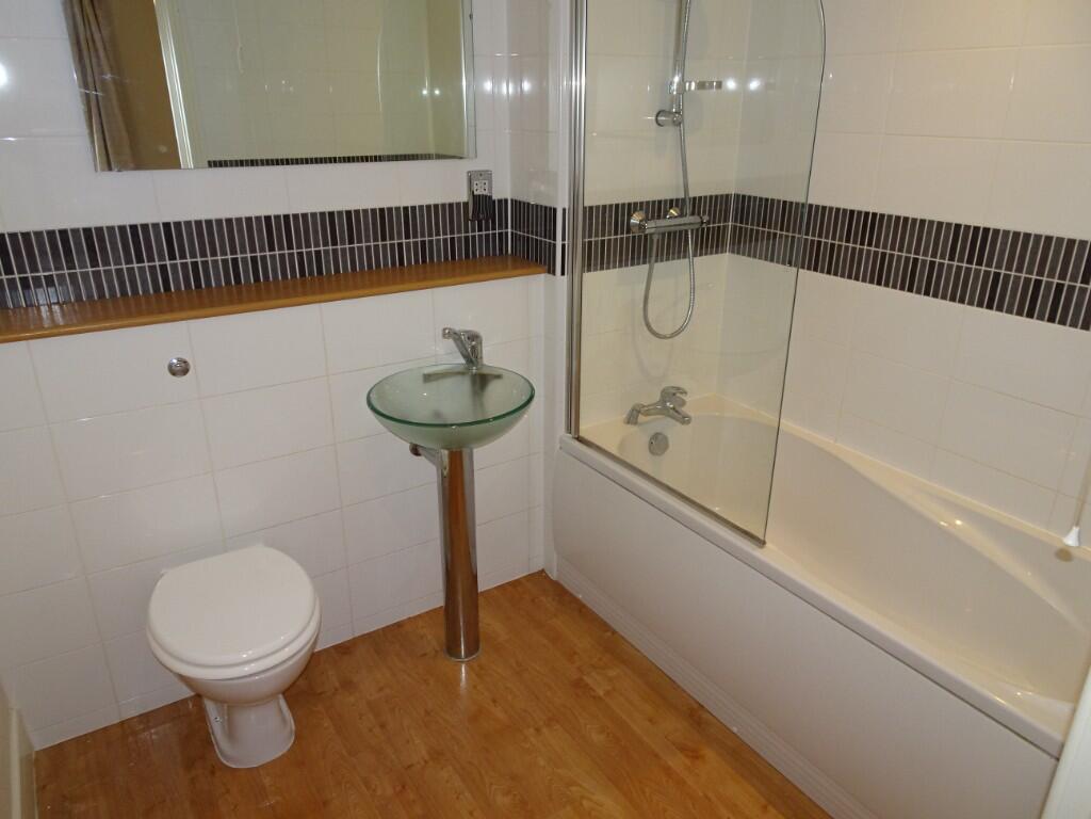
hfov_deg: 71.6
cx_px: 546
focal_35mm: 24
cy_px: 410
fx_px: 756
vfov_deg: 56.8
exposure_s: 1/30
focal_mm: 4.1
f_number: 3.5
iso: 200
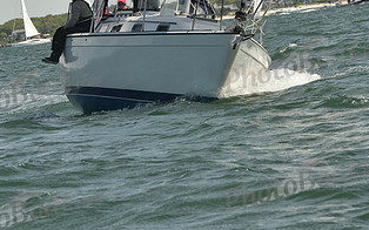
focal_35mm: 377
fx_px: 3790
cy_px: 18
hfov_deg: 5.6
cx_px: 163
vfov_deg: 3.5
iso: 320
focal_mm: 200
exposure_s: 1/800
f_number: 11
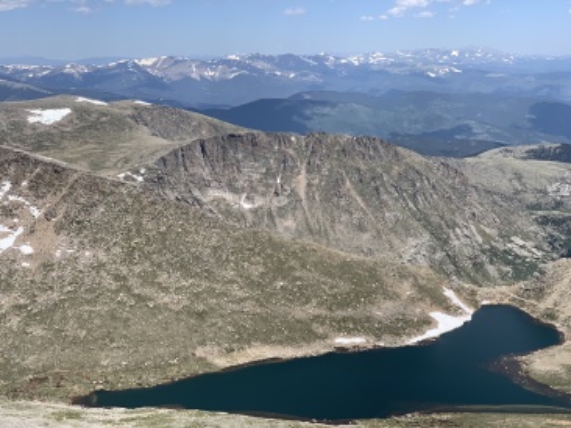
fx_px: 857
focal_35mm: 52
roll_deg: +0.7
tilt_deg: -10.8
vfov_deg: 28.0
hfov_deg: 36.8
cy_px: 214
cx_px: 286
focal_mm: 6
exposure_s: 1/1410
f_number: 2.4
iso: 16
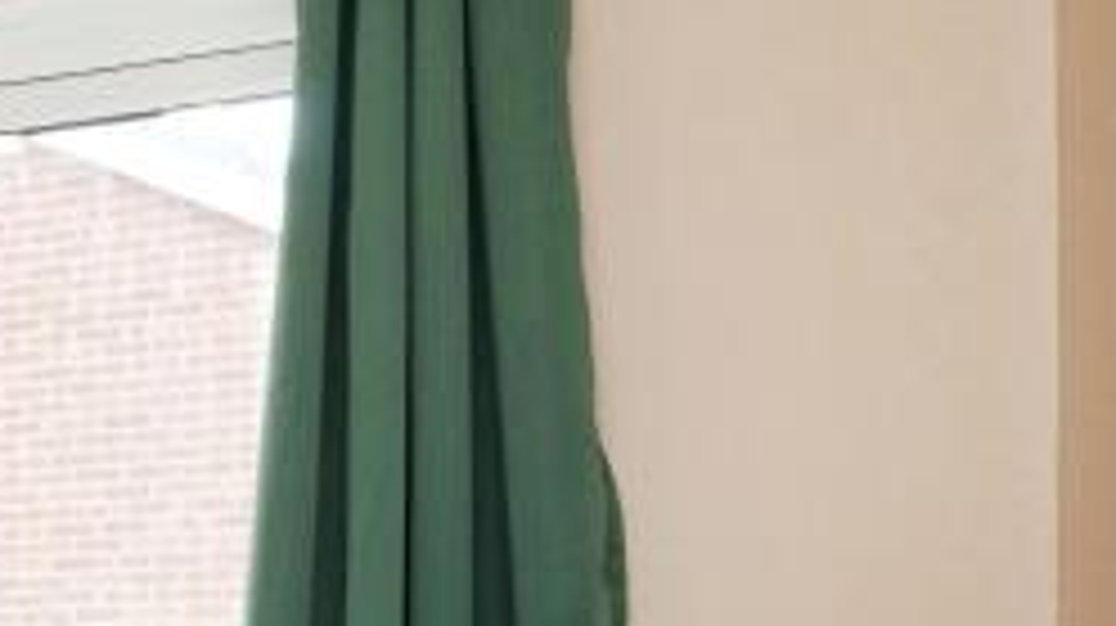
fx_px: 1922
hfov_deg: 25.1
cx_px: -536
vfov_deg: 17.6
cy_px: 741
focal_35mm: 65
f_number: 4
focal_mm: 10
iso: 200
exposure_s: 1/100
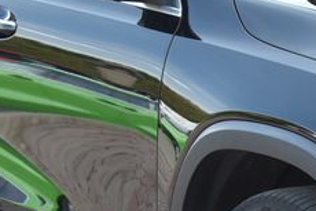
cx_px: 389
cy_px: 137
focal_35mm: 223
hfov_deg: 9.1
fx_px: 1956
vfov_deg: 6.2
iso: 500
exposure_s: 1/160
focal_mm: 50
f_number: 6.3
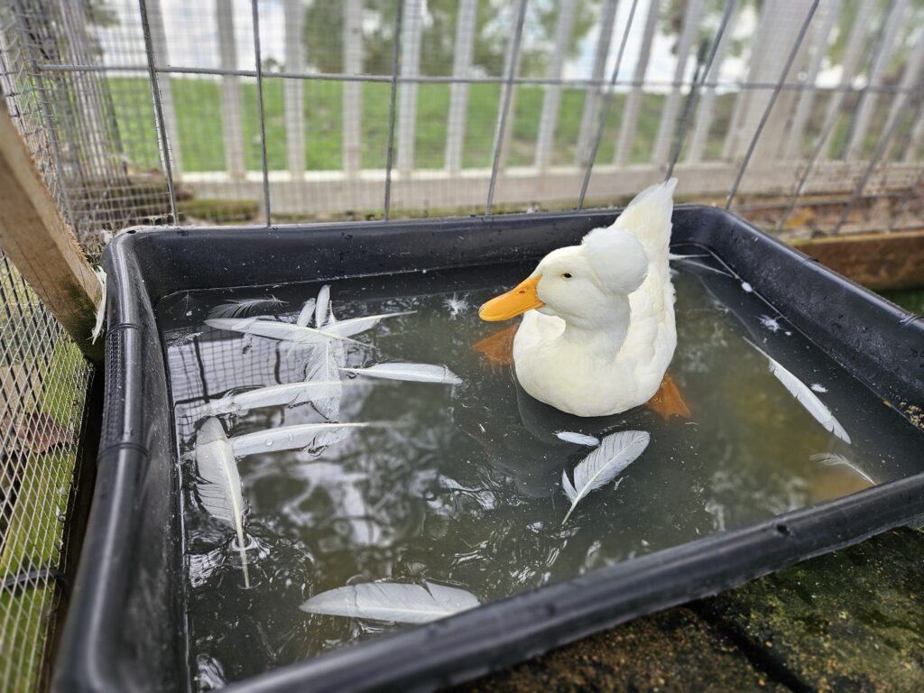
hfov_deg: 73.9
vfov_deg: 58.9
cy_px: 346
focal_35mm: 23
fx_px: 614
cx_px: 462
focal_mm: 5.4
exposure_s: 1/120
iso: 32
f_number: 1.8
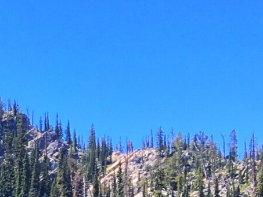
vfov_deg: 8.4
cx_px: -430
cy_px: 450
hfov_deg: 10.0
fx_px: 1246
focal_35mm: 164
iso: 25
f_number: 2.2
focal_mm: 4.15
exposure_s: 1/615
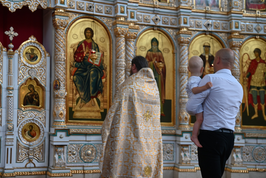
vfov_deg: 27.0
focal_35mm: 50
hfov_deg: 39.6
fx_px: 370
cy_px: 89
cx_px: 133
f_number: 2.8
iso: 400
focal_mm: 50
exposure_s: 1/125
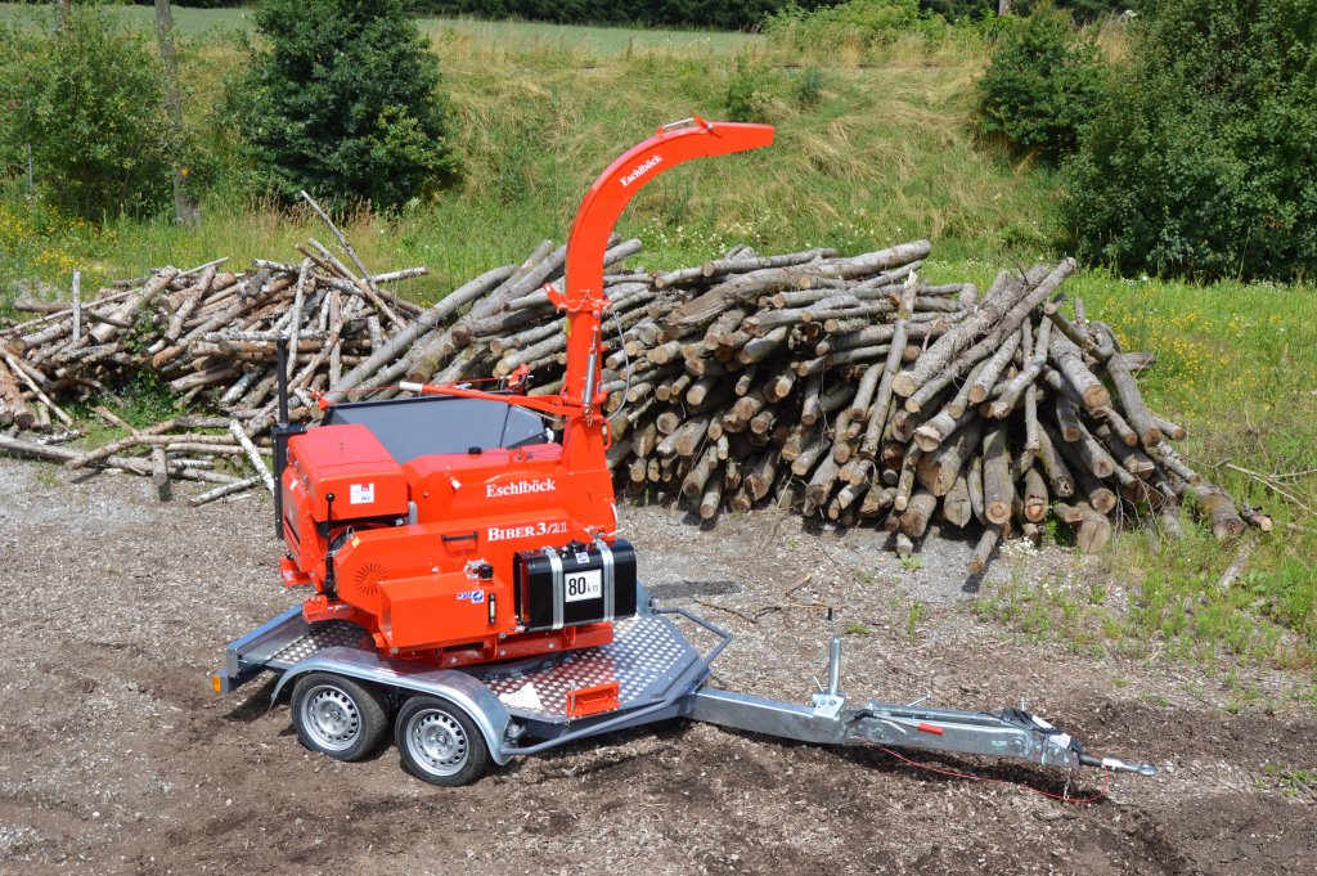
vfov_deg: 31.8
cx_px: 658
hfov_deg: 46.4
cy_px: 438
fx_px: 1535
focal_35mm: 42
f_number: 8
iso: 100
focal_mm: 28
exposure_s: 1/250
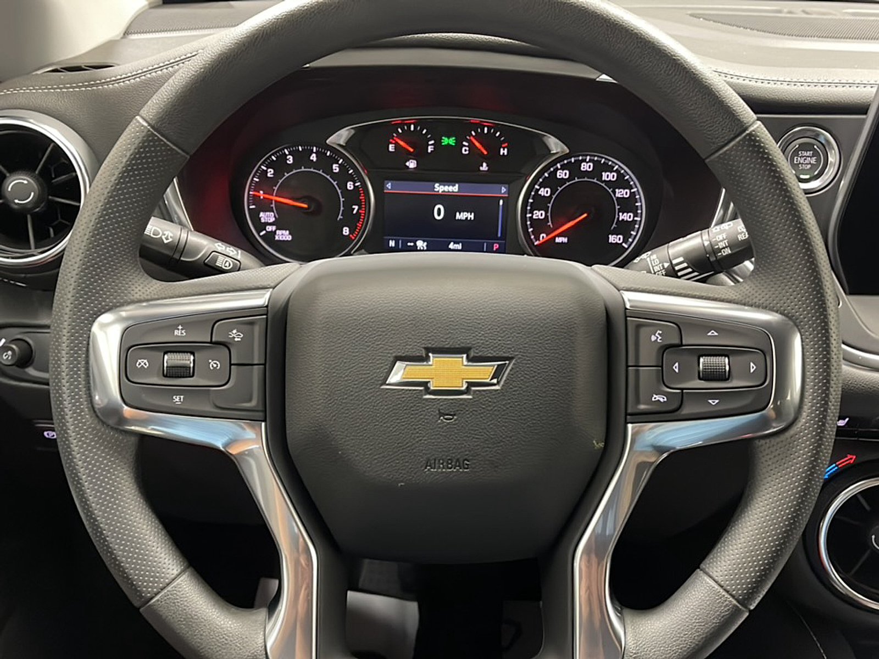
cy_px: 330
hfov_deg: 63.4
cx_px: 440
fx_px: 711
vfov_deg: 49.7
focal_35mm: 28
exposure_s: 1/40
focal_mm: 5.1
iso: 640
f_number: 1.6
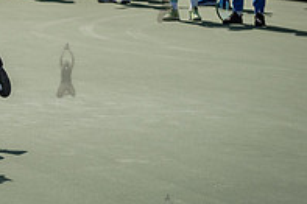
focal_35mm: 189
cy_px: -5
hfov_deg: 10.6
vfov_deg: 7.2
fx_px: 1610
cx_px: -136
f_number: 4.5
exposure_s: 1/1600
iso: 200
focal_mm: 62
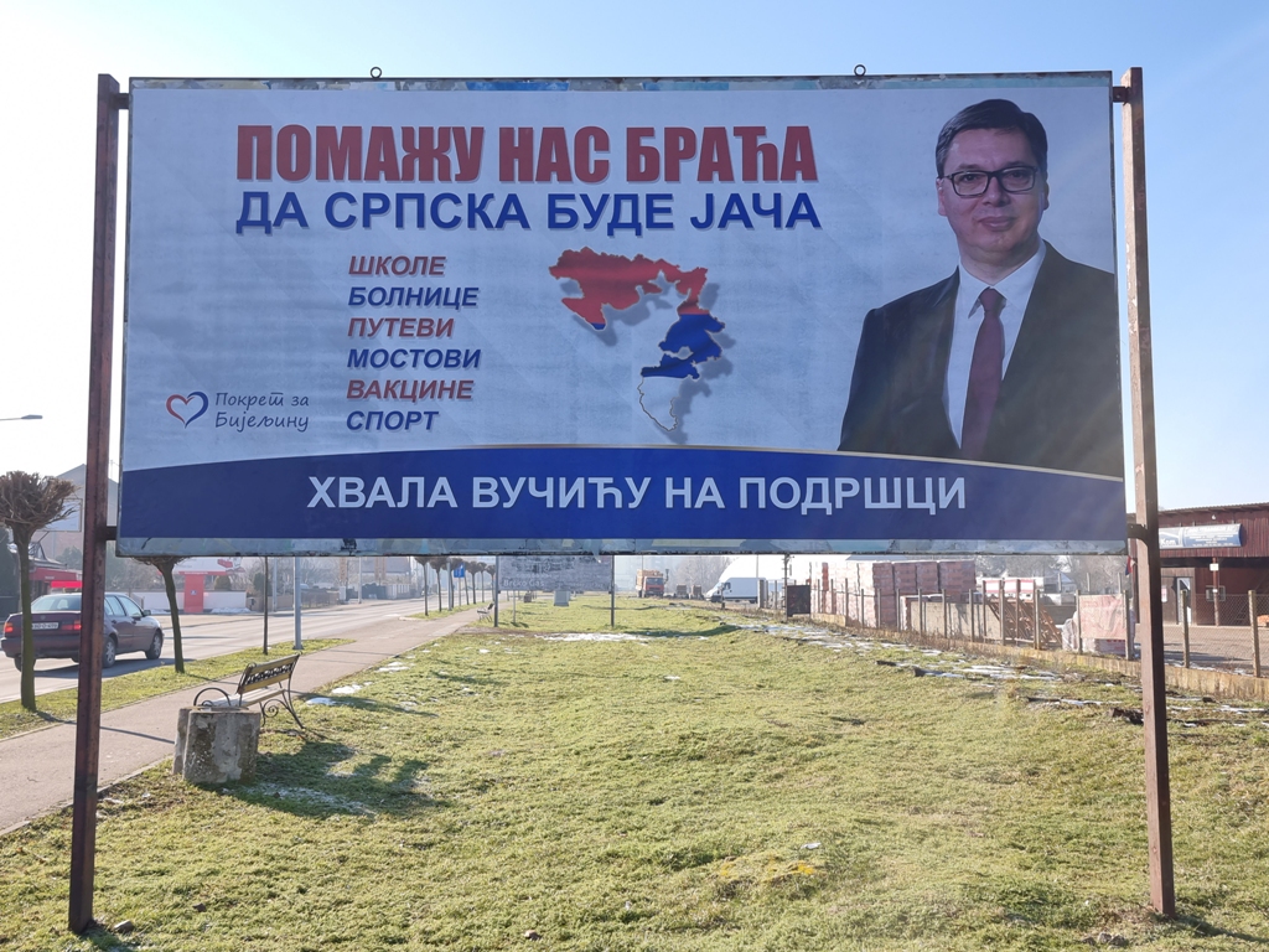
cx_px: 634
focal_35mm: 24
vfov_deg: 56.8
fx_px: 880
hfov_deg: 71.6
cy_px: 476
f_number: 1.8
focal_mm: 6.7
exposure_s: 1/419
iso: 50
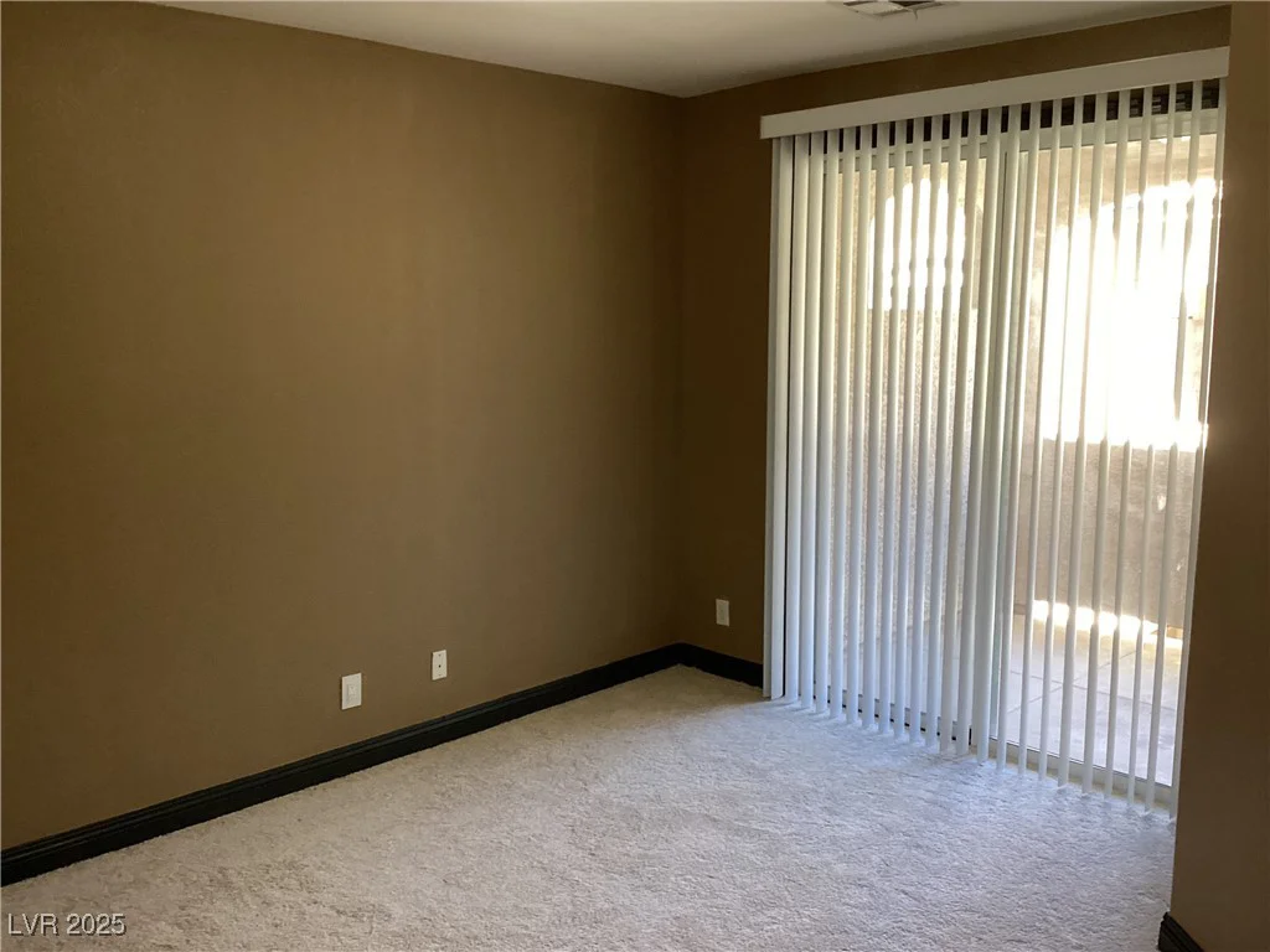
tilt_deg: -9.6
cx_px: 635
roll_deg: +0.3
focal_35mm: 31
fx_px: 1137
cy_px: 476
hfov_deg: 58.4
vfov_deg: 45.4
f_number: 2.4
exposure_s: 1/60
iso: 320
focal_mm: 3.3
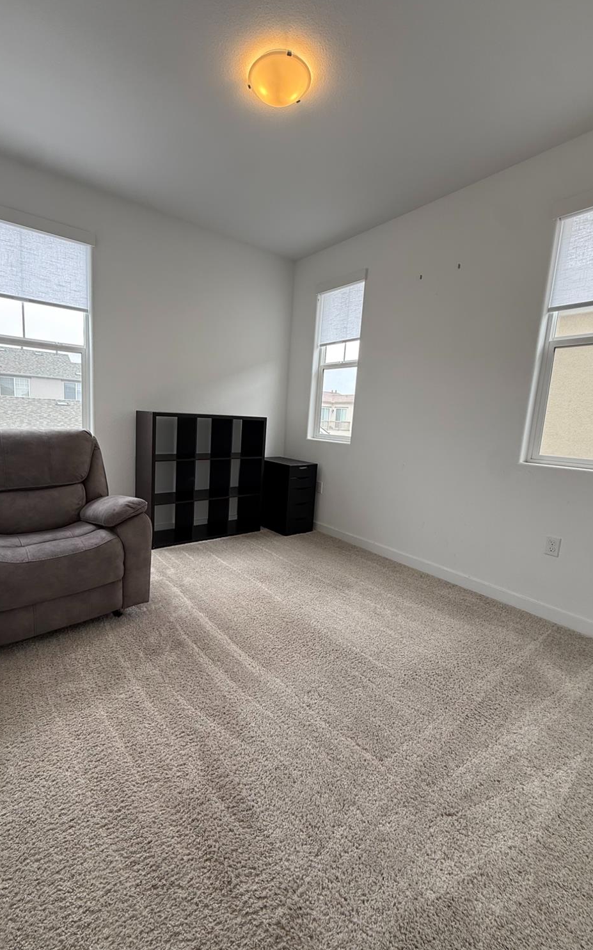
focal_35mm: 15
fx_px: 388
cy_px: 474
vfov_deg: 101.5
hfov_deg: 74.5
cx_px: 261
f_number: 2.2
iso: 80
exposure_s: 1/120
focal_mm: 2.22
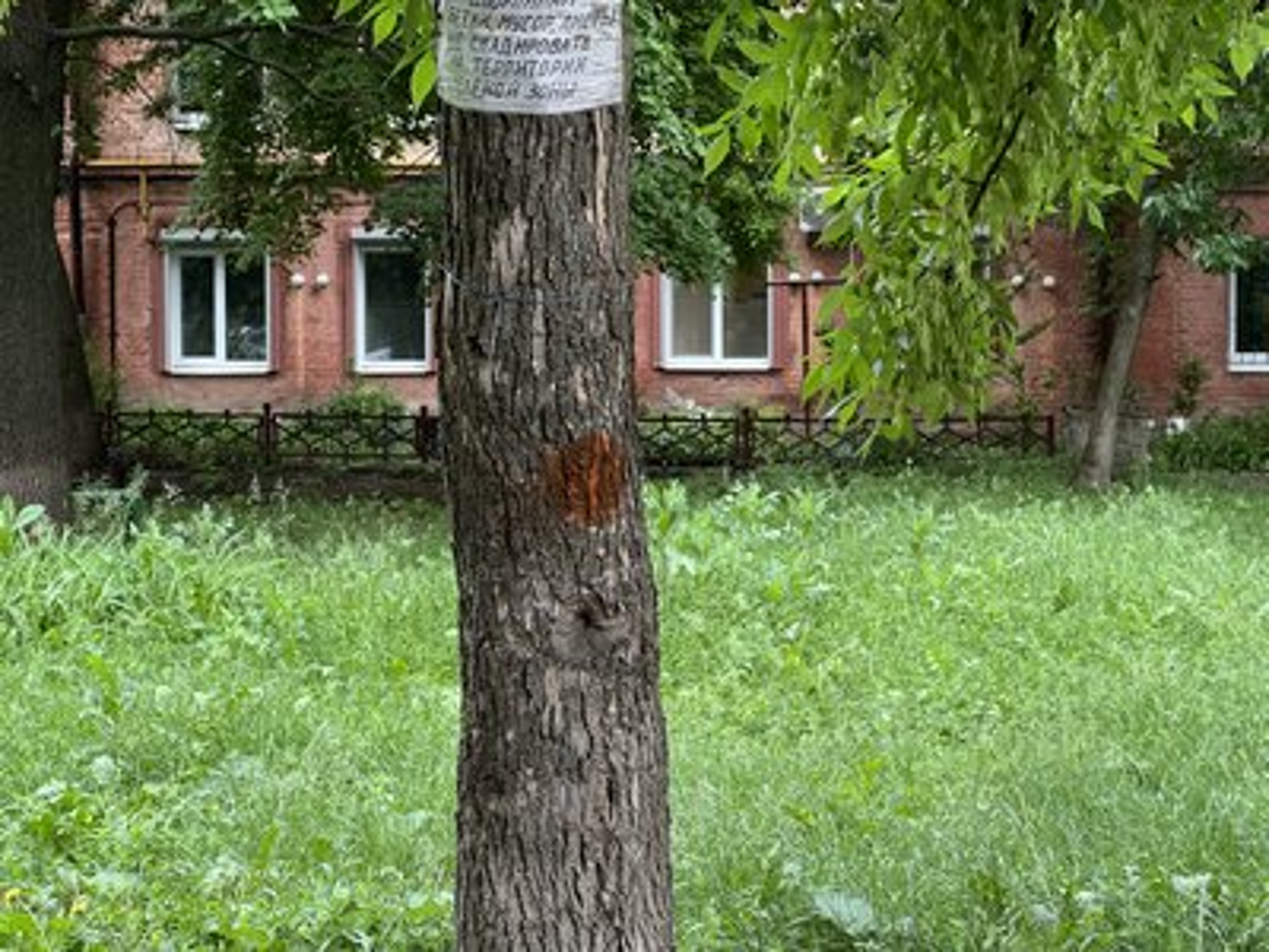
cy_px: 476
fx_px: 2823
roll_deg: -0.1
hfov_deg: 25.3
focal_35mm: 77
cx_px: 634
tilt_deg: -2.9
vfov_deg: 19.1
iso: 80
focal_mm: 9
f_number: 2.8
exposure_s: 1/99
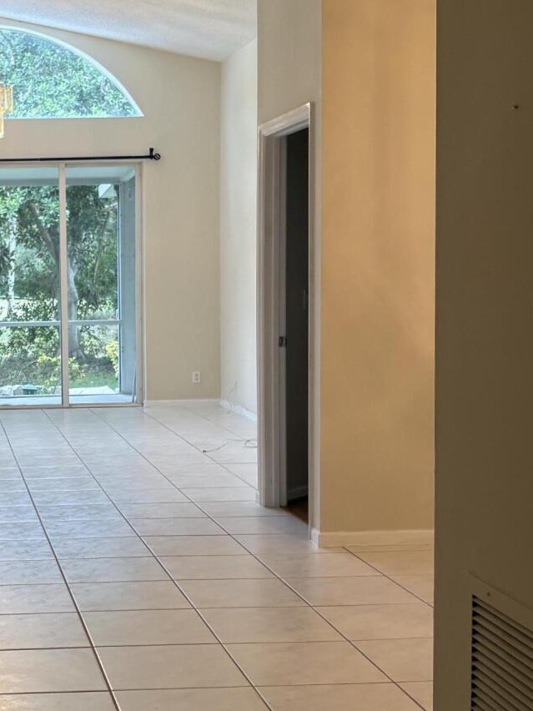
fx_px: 1252
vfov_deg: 31.7
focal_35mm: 61
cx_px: -14
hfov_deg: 23.0
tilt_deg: -2.2
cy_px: 380
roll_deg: +2.0
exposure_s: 1/60
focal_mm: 5.96
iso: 64
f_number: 1.6
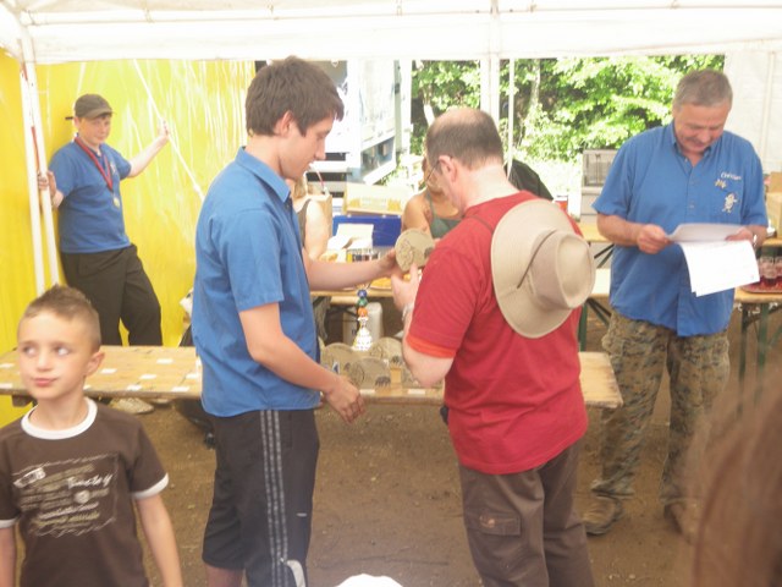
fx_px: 949
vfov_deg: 34.3
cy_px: 294
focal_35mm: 42
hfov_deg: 44.8
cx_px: 391
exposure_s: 1/60
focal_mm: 7.5
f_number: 4.2
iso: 64
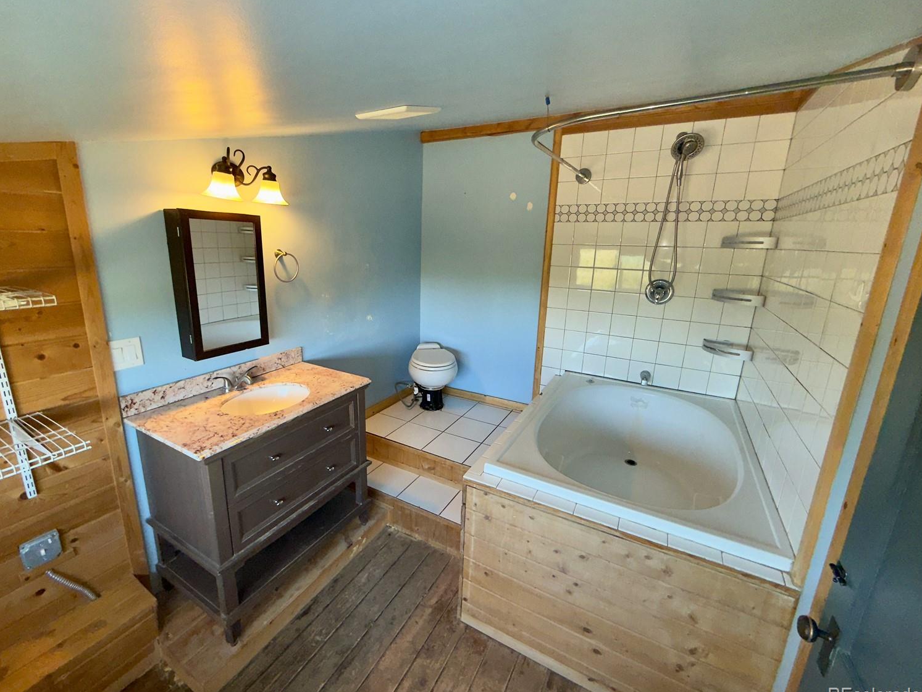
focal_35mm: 15
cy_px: 337
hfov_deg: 98.1
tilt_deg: -13.4
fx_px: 400
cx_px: 434
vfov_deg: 81.7
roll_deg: -1.2
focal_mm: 2.22
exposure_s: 1/122
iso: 50
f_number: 2.2
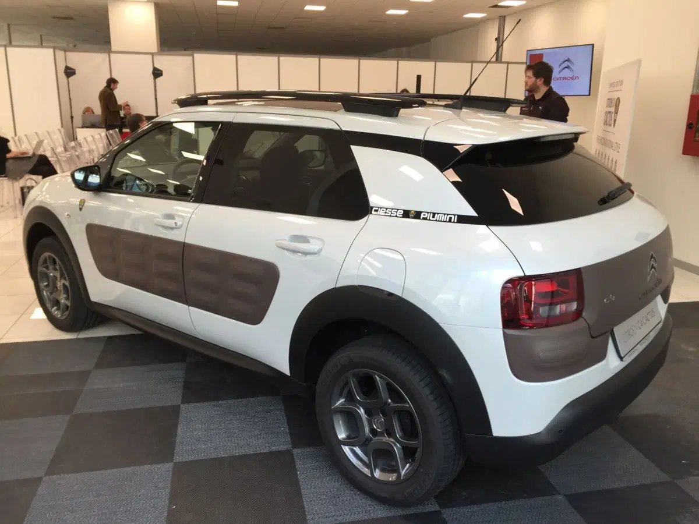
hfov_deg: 61.7
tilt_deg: -15.5
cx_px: 350
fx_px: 586
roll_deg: -1.0
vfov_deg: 48.2
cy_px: 262
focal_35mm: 29
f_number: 2.2
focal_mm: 4.15
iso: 32
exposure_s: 1/50
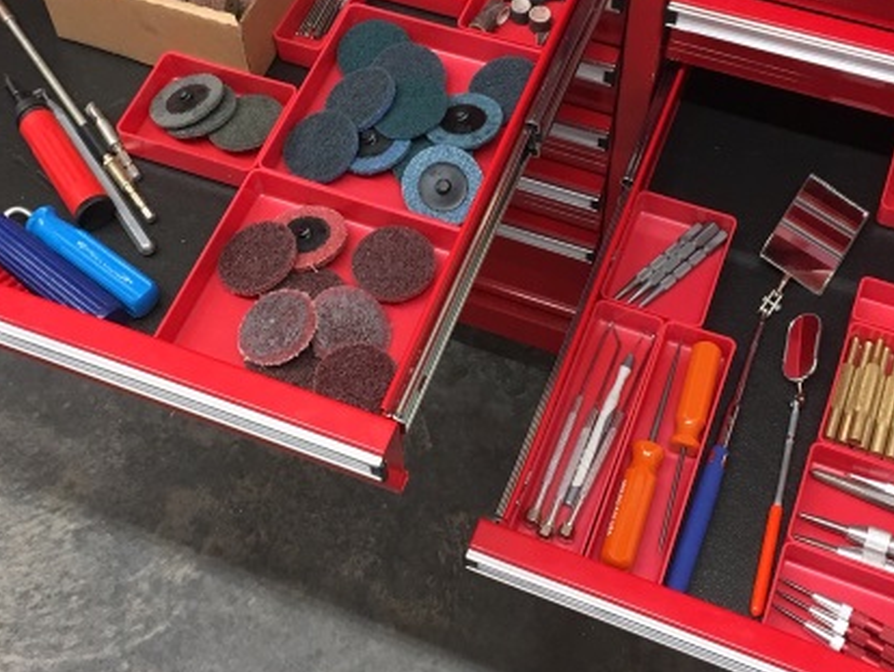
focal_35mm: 56
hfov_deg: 34.2
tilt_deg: -54.2
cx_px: 369
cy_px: 201
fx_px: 1447
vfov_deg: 25.9
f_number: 2.2
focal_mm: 4.15
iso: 80
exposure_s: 1/30
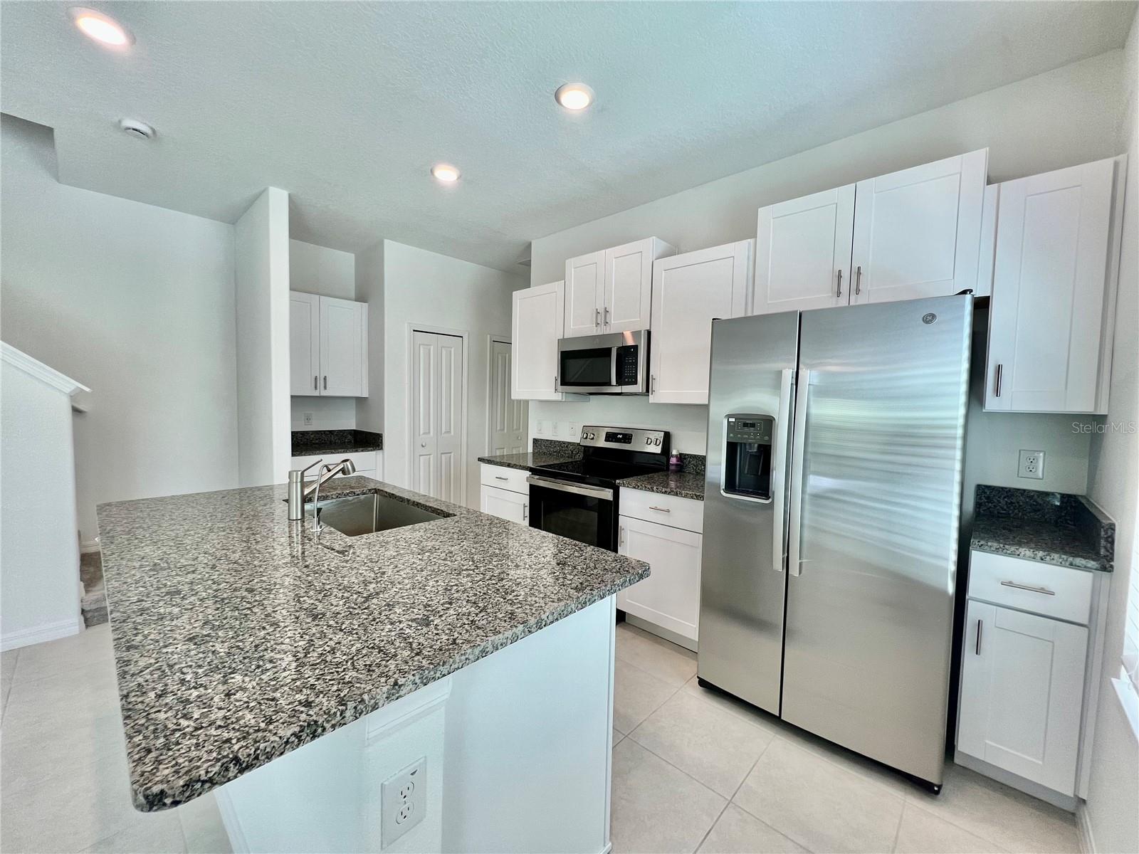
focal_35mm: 13
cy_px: 427
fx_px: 428
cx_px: 570
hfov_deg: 106.2
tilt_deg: -3.3
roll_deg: -0.6
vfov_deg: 89.9
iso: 100
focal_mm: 1.57
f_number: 1.8
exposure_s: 1/120
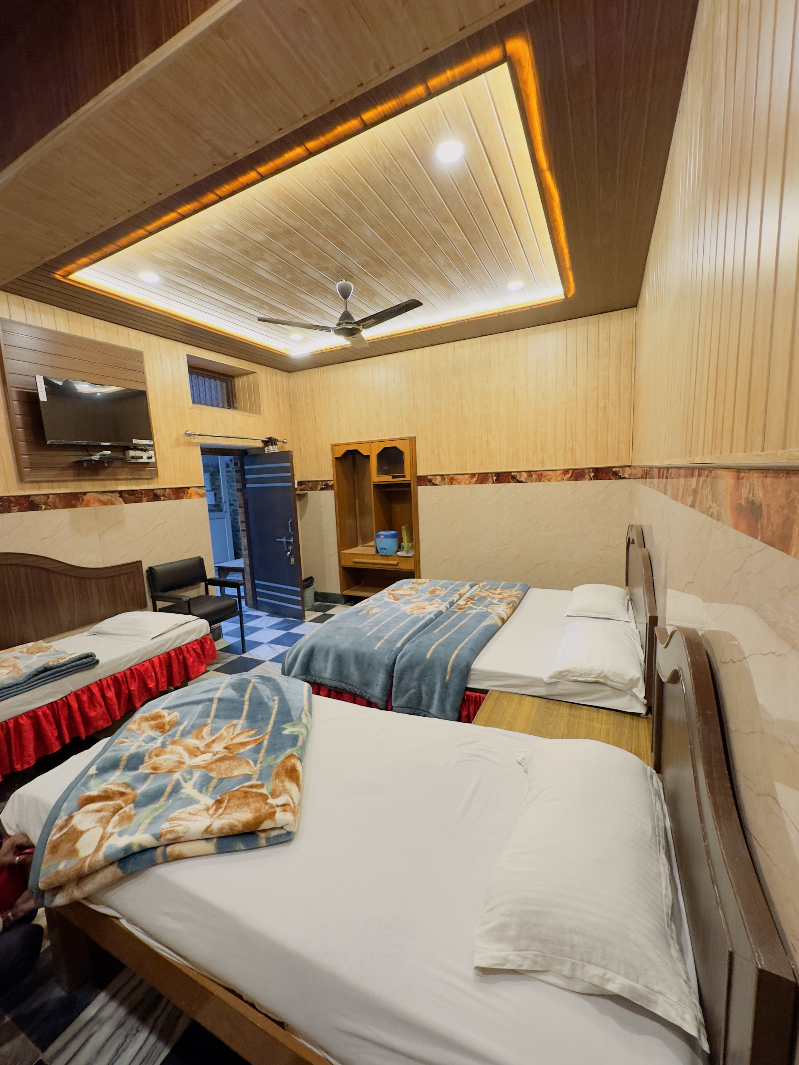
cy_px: 532
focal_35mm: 14
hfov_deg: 85.7
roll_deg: +3.1
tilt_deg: -6.9
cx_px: 400
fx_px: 431
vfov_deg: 102.1
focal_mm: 2.22
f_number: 2.2
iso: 200
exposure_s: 1/50
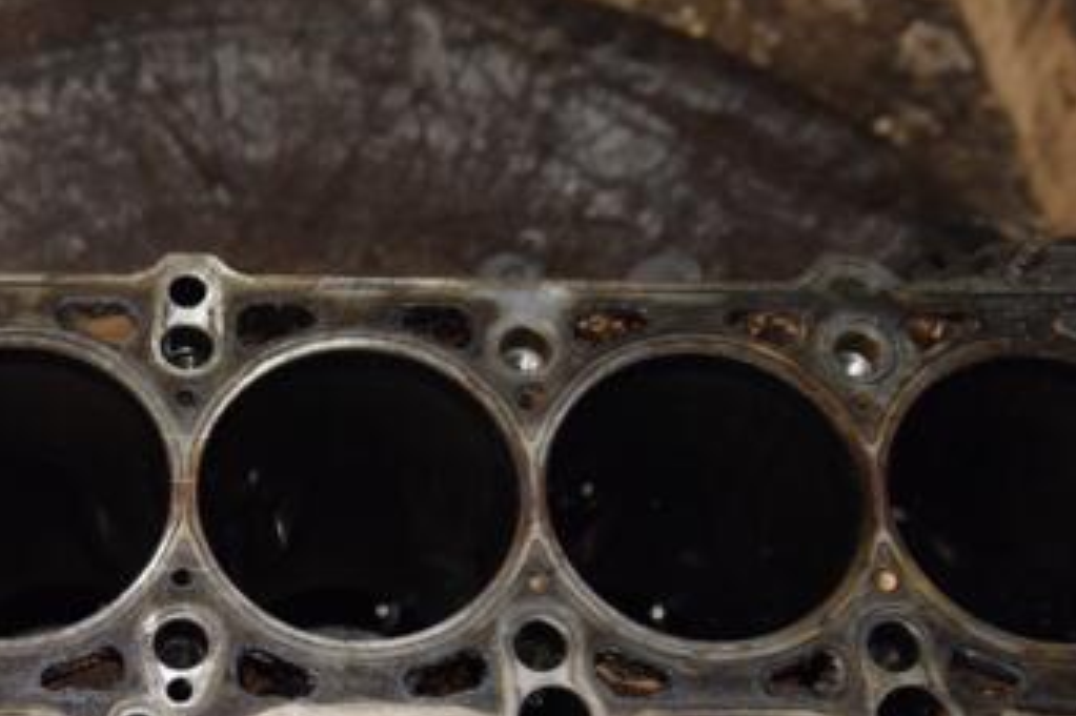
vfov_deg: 18.2
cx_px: 331
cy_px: 618
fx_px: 2211
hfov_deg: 27.1
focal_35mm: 74
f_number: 5
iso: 800
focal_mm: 28
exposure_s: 1/60
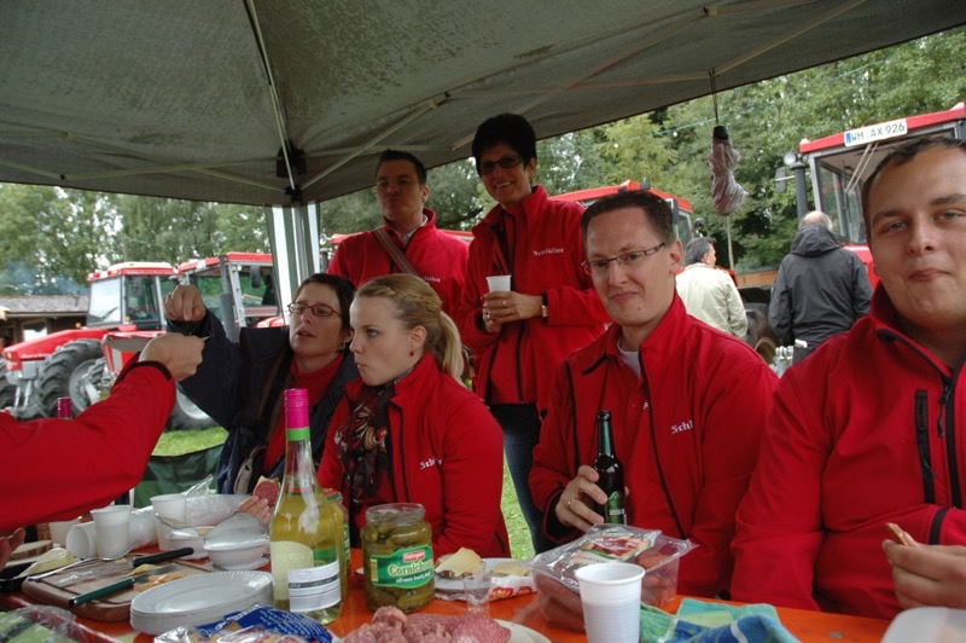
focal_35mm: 27
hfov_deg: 67.4
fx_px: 724
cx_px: 483
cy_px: 322
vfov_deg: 47.9
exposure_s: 1/100
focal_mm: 18
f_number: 5
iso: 400
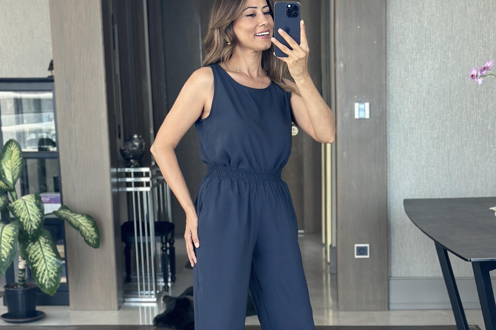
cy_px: 247
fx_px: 923
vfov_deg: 20.2
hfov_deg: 30.1
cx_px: 247
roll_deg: +0.8
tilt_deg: -18.3
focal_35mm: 67
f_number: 1.78
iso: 125
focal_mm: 6.86
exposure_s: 1/82
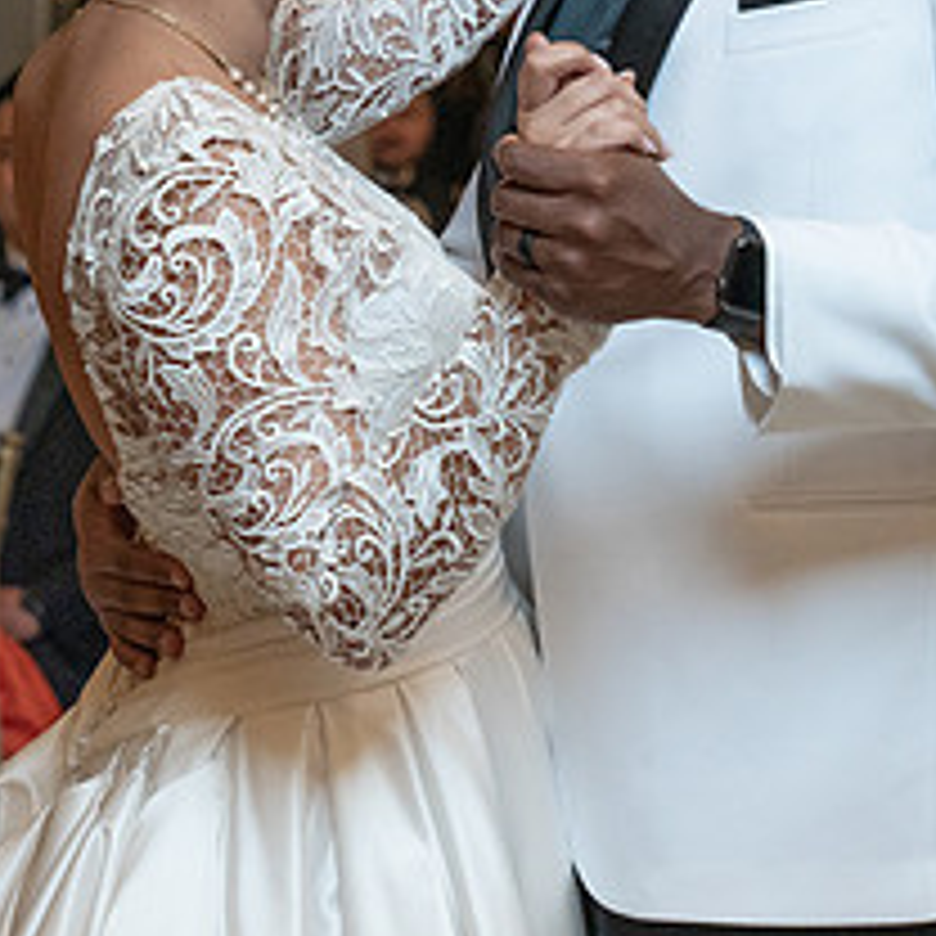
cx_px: 470
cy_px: 102
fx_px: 5078
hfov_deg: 10.5
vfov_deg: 10.5
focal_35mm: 166
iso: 2000
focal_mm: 66
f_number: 4
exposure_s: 1/200
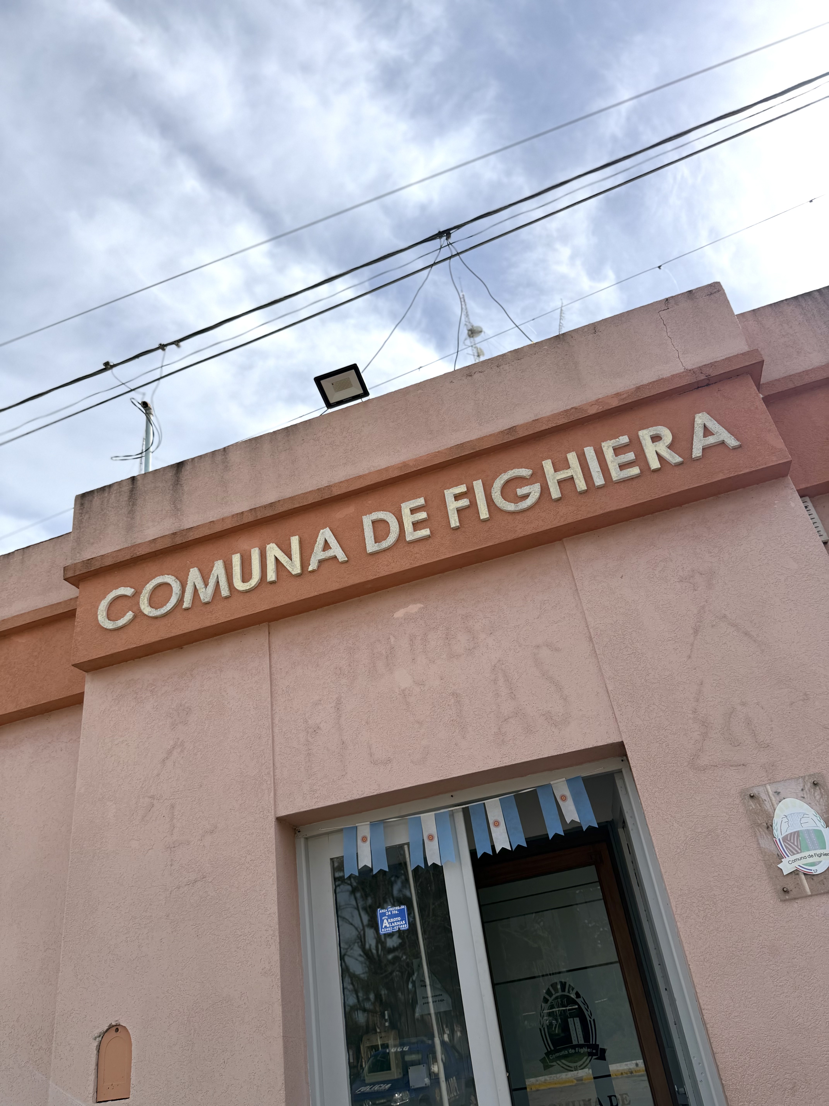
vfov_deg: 71.6
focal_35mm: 24
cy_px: 553
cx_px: 414
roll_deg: +9.0
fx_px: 766
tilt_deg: +31.5
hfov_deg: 56.8
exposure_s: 1/4167
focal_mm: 6.76
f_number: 1.78
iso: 100
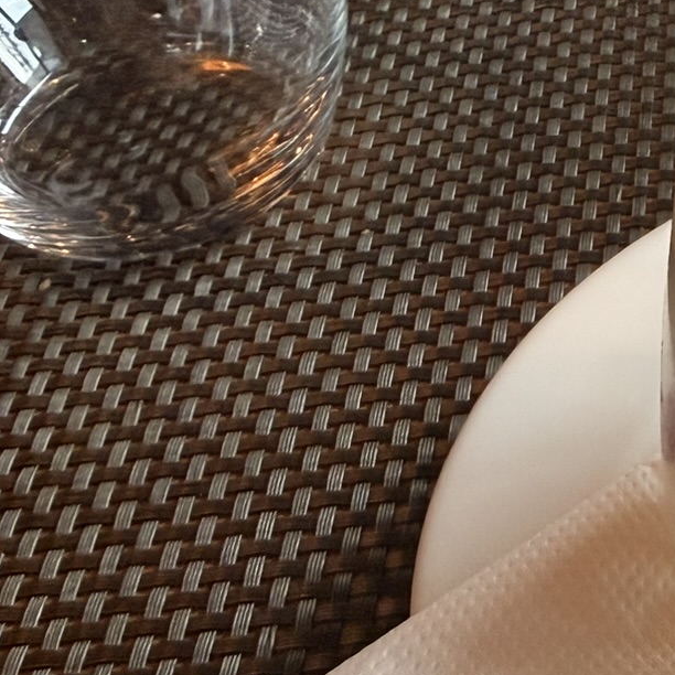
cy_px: 258
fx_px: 1566
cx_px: 1058
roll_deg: +2.3
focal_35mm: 71
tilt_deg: -43.0
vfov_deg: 24.3
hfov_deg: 20.3
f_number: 2.2
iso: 250
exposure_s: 1/121
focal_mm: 2.22
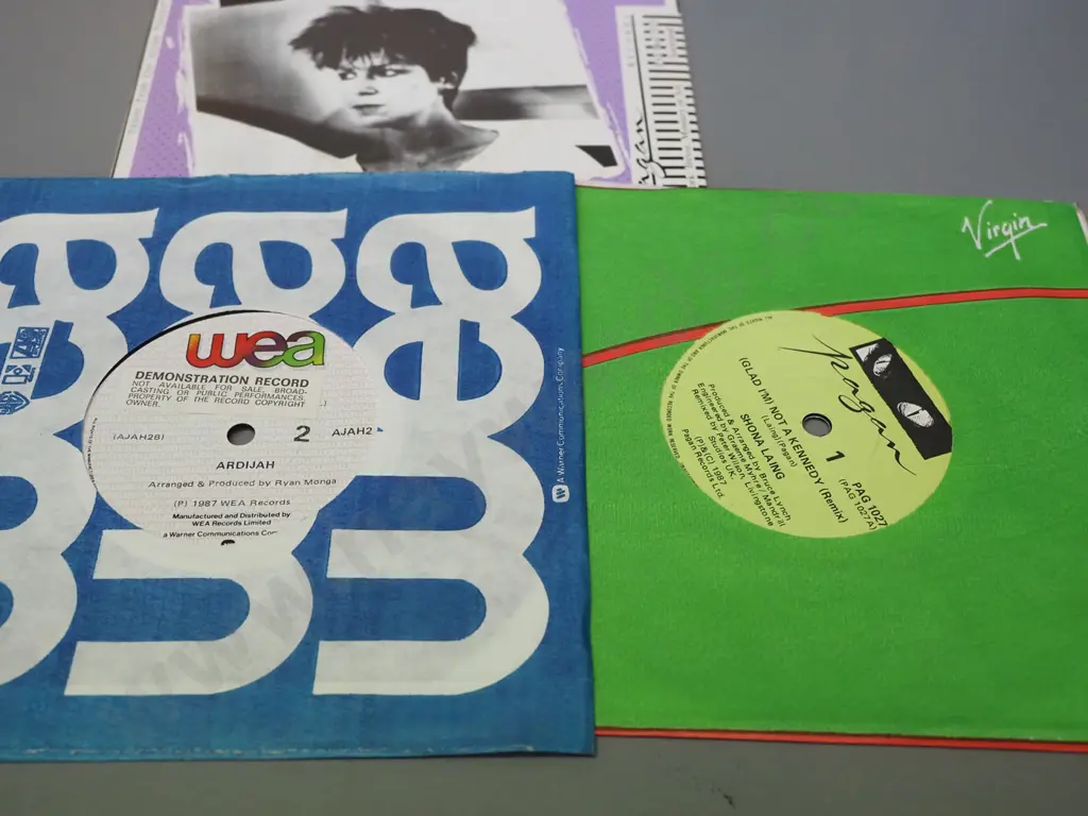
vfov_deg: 34.3
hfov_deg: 44.8
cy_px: 408
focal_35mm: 42
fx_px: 1320
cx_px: 544
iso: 3200
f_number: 4.5
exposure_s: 1/500
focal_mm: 21
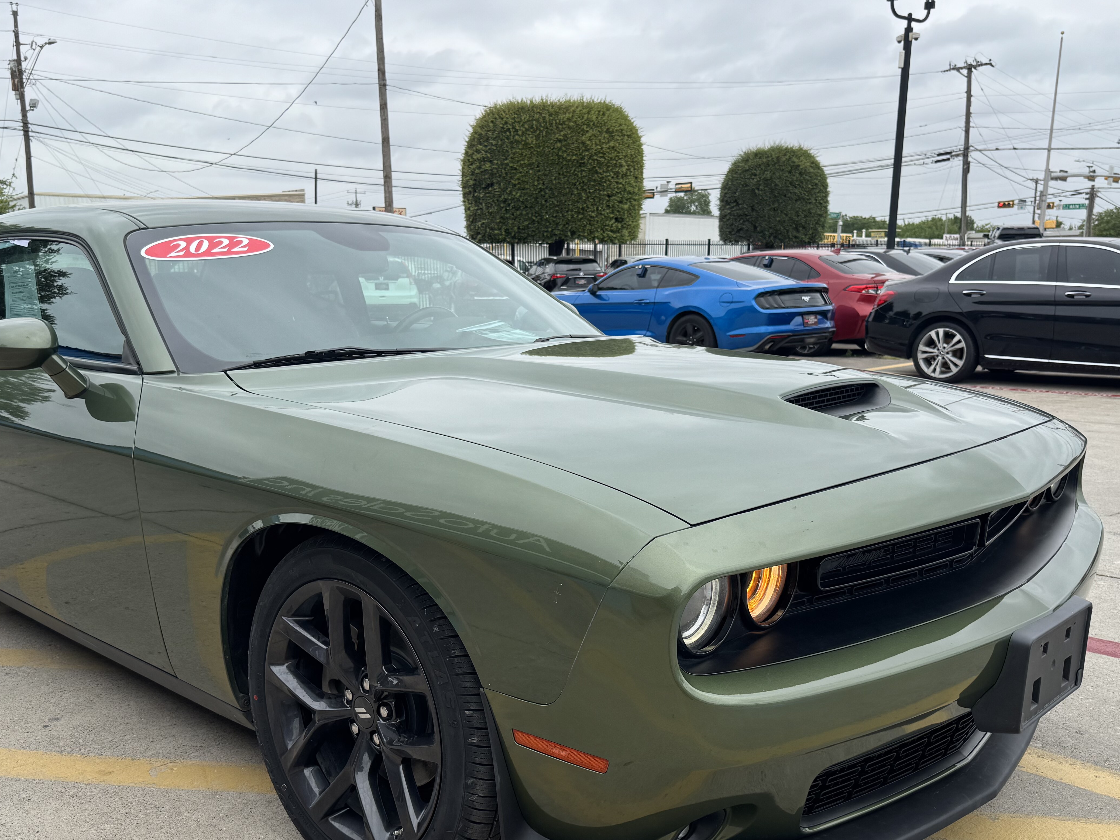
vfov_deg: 42.6
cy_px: 521
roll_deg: +0.4
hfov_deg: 55.2
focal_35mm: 33
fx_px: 1068
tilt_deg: -13.9
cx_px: 503
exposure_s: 1/1767
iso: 80
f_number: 1.78
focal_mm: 6.76
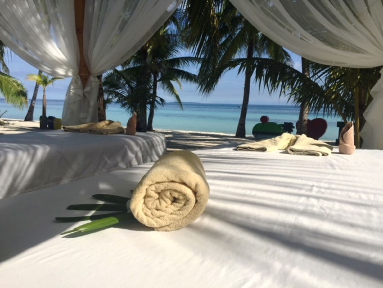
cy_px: 144
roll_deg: -2.7
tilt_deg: -6.6
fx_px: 321
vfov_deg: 48.2
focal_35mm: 29
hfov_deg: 61.7
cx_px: 192
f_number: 2.2
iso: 32
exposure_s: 1/2825
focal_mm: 4.15
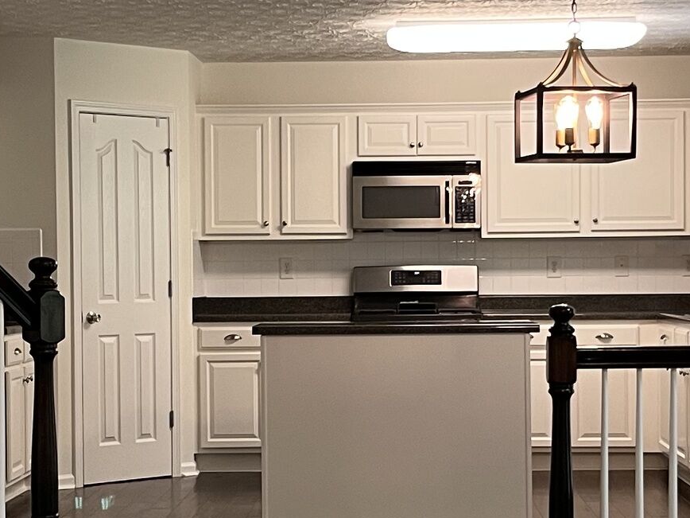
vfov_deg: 16.1
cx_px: 337
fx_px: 1834
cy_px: 292
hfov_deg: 21.3
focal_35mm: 92
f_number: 1.6
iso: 100
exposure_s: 1/60
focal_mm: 5.1
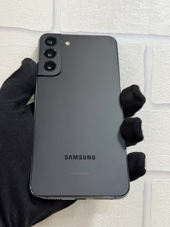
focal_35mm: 48
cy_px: 114
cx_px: 85
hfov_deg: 30.3
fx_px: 314
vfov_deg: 39.7
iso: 80
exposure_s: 1/50
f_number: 1.78
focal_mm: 6.76
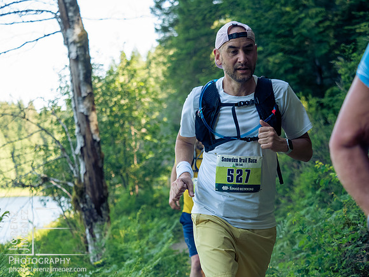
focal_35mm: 86
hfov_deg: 22.8
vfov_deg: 17.2
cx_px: 184
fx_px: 917
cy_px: 138
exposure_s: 1/1000
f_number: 2.8
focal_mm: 43
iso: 1600
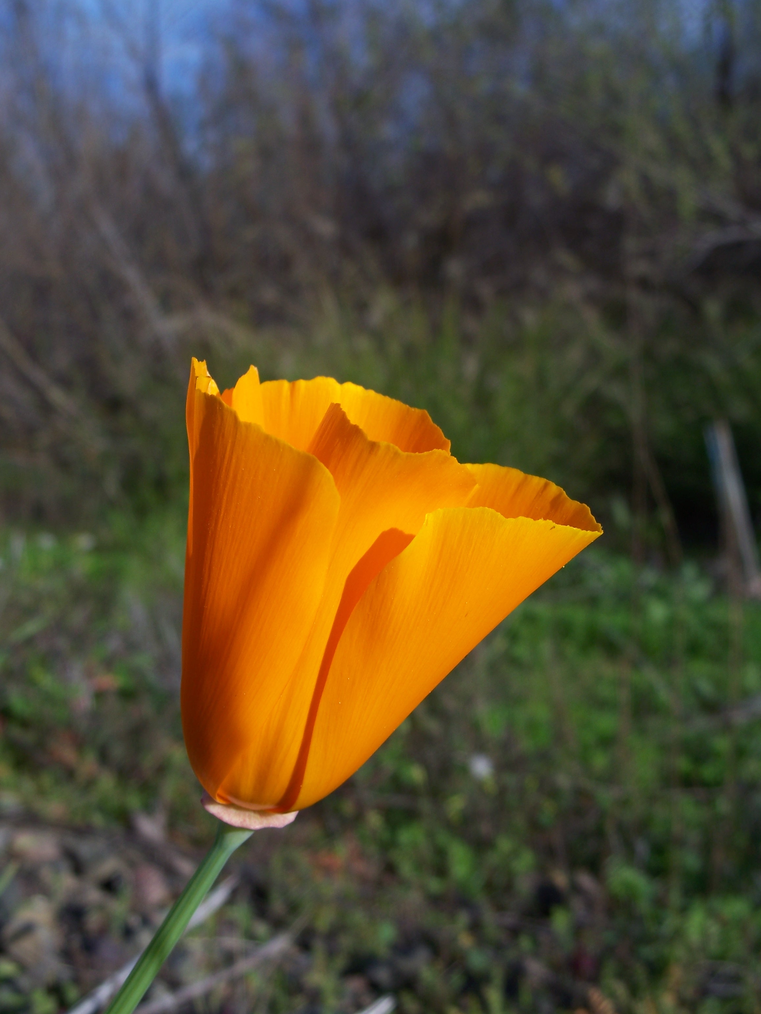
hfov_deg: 36.8
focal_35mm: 39
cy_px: 533
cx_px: 376
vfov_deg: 47.8
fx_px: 1143
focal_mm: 7.8
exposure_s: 1/500
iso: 64
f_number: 4
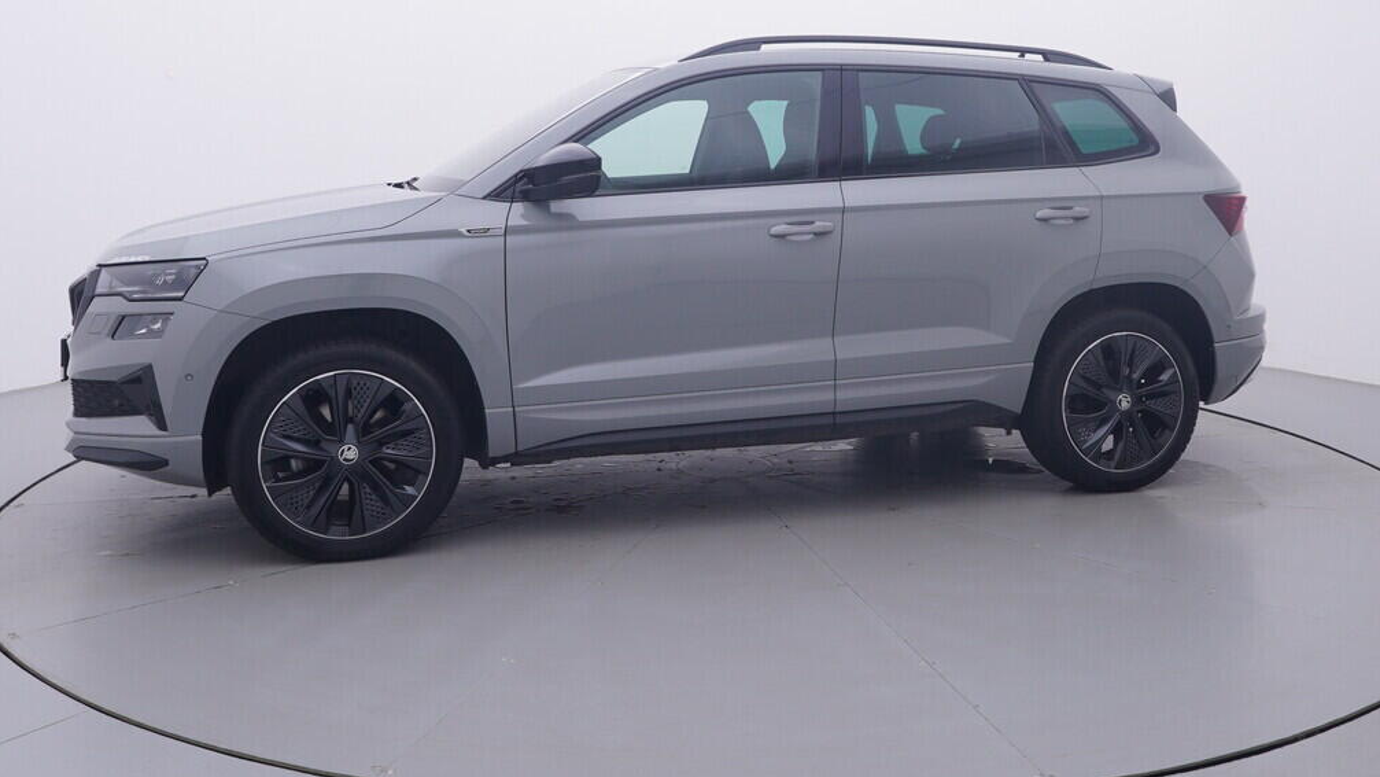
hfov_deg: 58.4
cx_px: 722
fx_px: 1235
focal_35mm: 34
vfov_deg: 34.4
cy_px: 221
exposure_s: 1/80
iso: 200
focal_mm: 15
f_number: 5
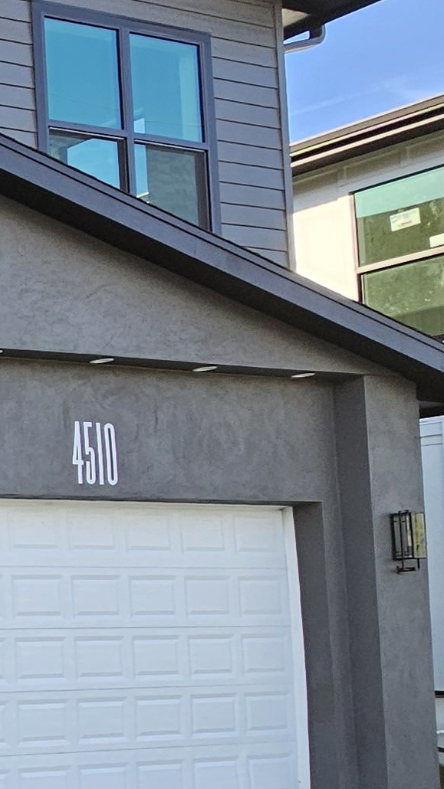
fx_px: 1152
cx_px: -817
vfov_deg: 36.9
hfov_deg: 12.2
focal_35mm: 55
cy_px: 602
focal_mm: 2.2
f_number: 2.2
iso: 50
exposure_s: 1/465
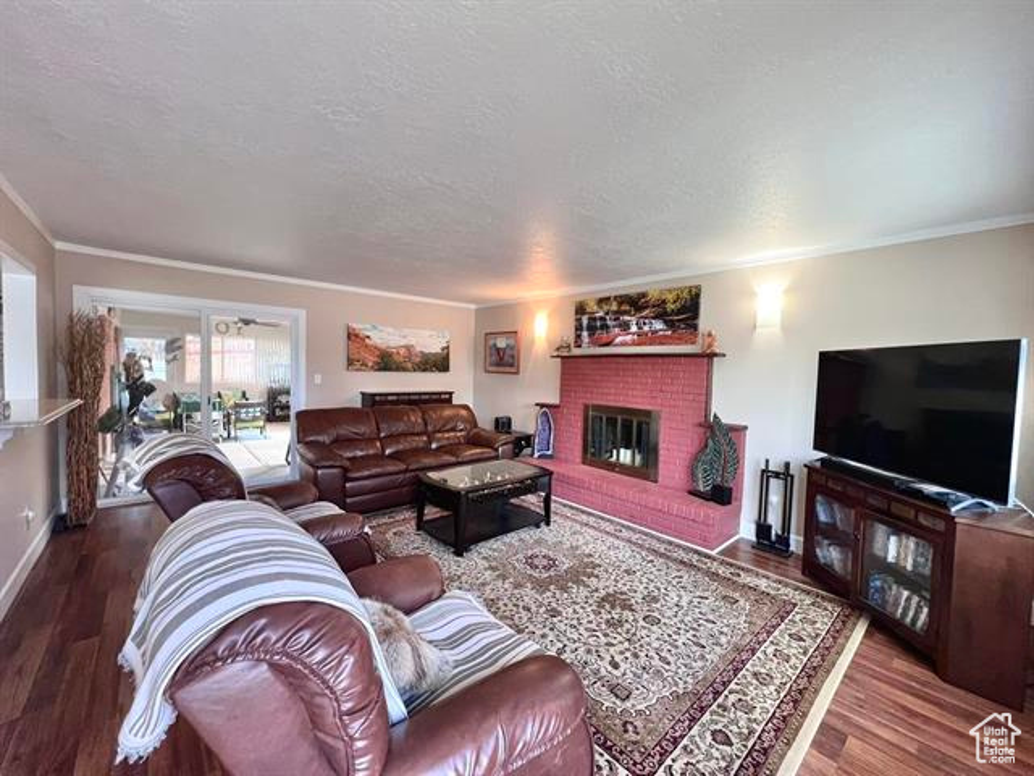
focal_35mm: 13
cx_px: 517
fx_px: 388
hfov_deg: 106.2
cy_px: 388
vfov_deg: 89.9
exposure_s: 1/60
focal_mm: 1.57
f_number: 1.8
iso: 400
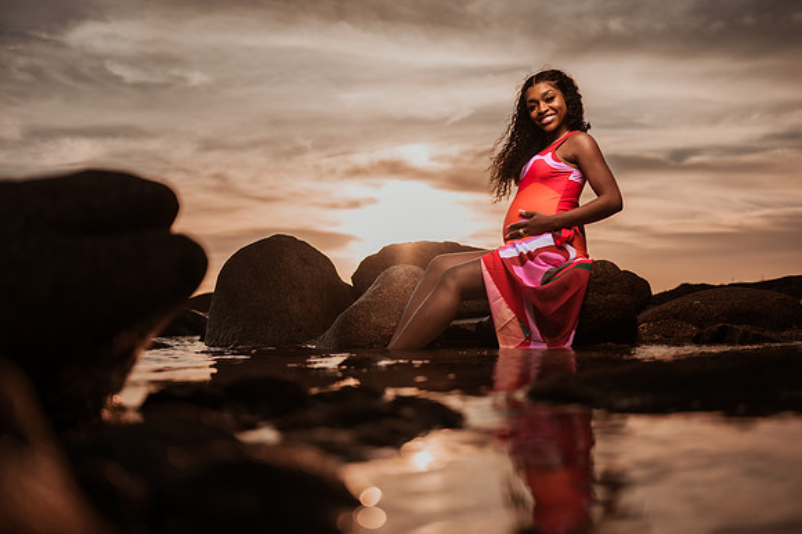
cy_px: 267
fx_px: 779
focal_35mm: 35
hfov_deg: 54.5
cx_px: 401
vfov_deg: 37.8
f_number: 1.8
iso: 100
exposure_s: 1/5000
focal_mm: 35
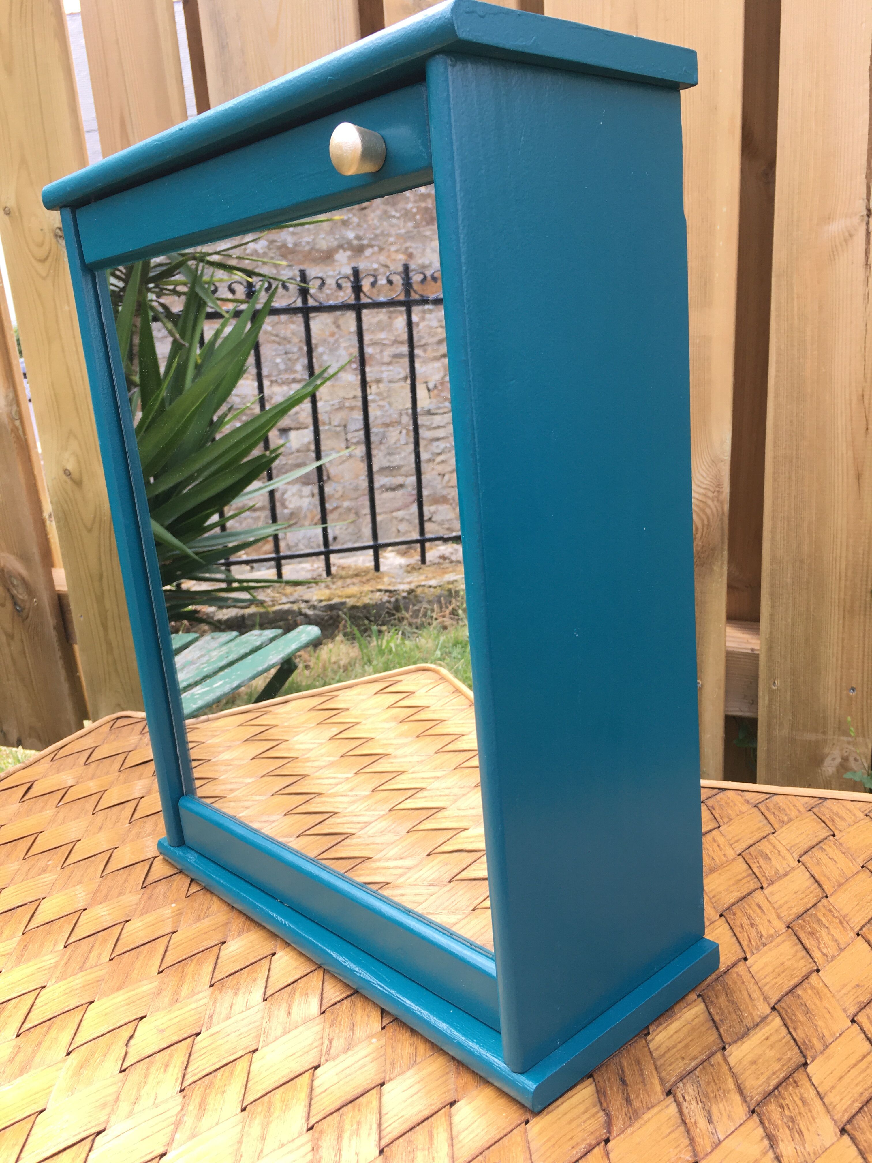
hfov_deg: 48.2
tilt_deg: -18.0
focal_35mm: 29
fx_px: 974
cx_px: 436
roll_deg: +3.2
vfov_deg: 61.7
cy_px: 582
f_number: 2.2
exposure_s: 1/180
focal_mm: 4.15
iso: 25
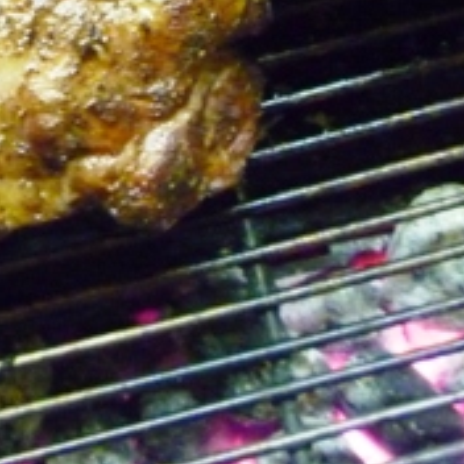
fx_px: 1410
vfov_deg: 17.8
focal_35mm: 93
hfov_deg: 18.6
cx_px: 156
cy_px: -98
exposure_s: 1/8
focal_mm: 5.2
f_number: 3.3
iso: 800
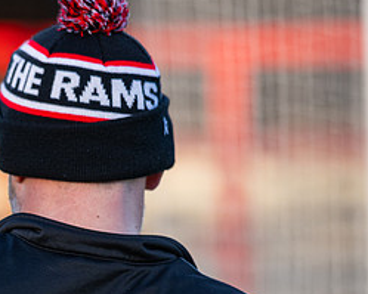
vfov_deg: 4.1
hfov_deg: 5.1
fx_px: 4094
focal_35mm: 376
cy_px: 248
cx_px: 67
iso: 200
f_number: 1.8
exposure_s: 1/1600
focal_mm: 135
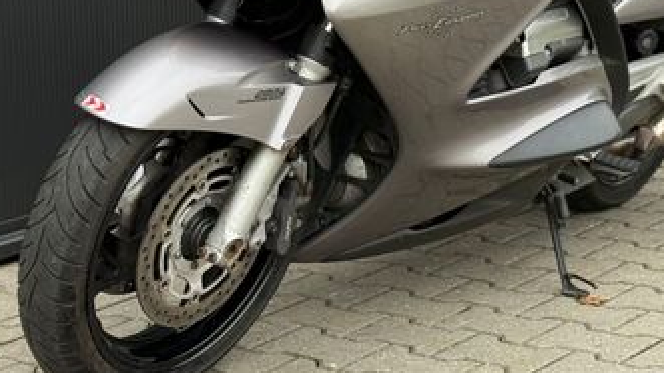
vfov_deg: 11.8
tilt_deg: -4.2
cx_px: 425
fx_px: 1778
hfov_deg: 21.1
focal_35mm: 101
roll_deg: +1.5
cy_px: -58
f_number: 1.78
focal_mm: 6.76
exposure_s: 1/253
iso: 80
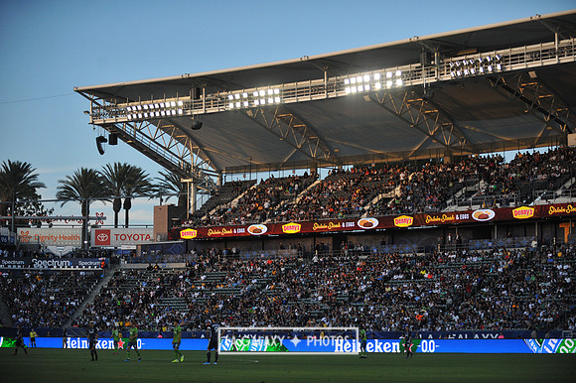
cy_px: 192
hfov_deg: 23.7
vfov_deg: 15.9
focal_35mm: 86
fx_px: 1375
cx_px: 288
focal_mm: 86
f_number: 2.8
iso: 1600
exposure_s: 1/6400
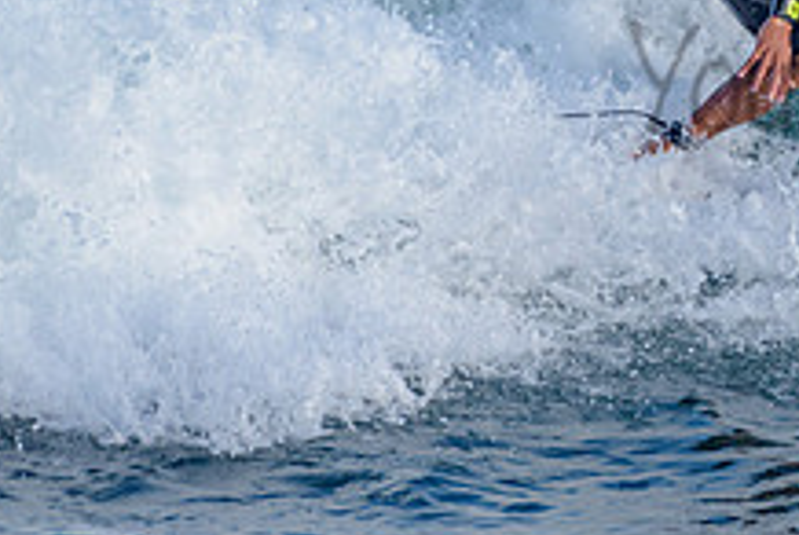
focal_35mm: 1625
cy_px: 46
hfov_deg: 1.3
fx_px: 36114
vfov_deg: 0.8
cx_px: 1008
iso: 320
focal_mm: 500
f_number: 5.6
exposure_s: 1/1250
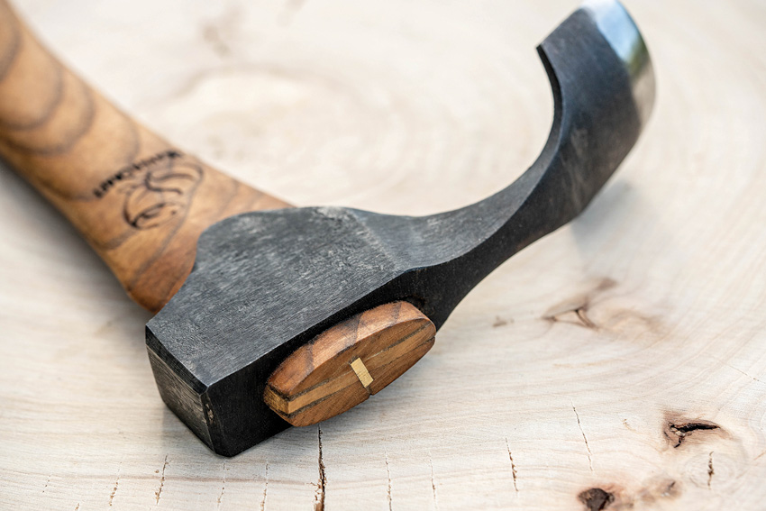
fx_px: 1915
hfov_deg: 22.6
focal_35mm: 90
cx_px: 383
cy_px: 256
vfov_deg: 15.2
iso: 800
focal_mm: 90
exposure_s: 1/500
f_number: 5
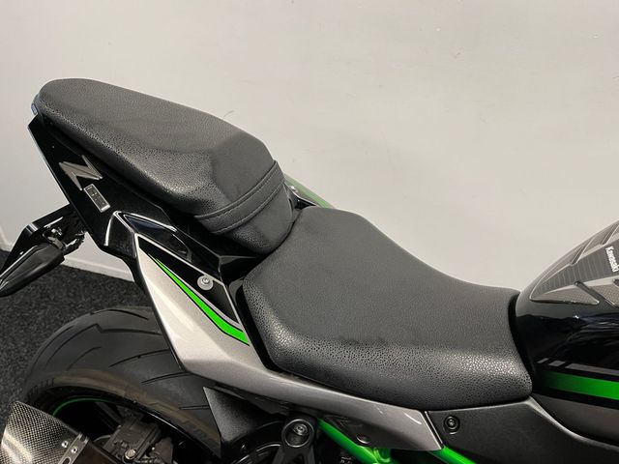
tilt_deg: -33.8
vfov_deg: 53.1
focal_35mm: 26
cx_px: 310
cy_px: 232
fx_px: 465
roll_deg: -0.2
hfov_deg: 67.3
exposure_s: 1/50
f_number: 1.6
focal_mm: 5.1
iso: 100
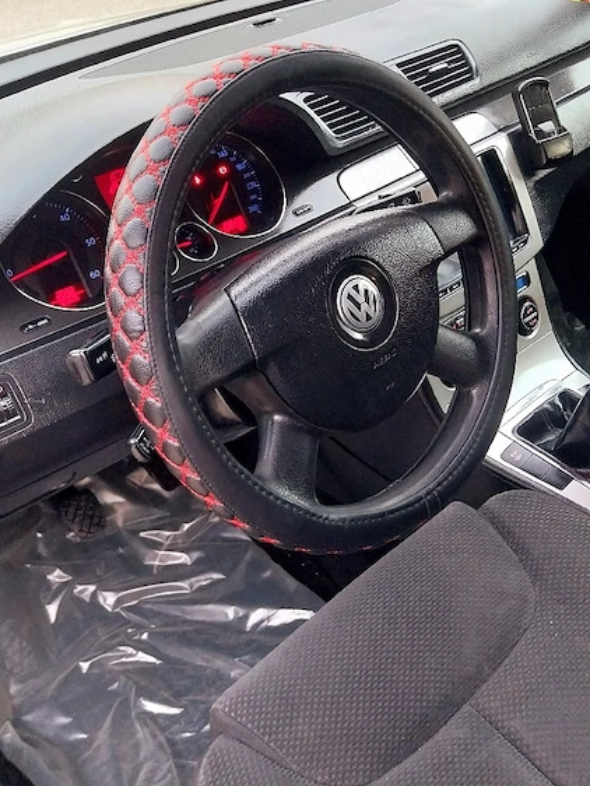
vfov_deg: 50.1
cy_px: 371
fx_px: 840
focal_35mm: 37
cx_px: 287
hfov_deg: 38.7
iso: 320
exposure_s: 1/33
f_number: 1.8
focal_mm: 4
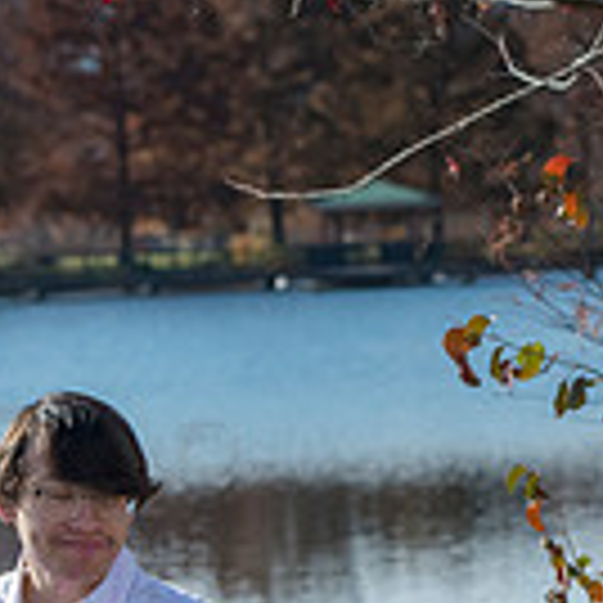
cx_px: 72
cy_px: 1004
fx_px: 5183
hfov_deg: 6.6
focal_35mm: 263
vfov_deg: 6.5
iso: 400
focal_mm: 92
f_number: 7.1
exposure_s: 1/800
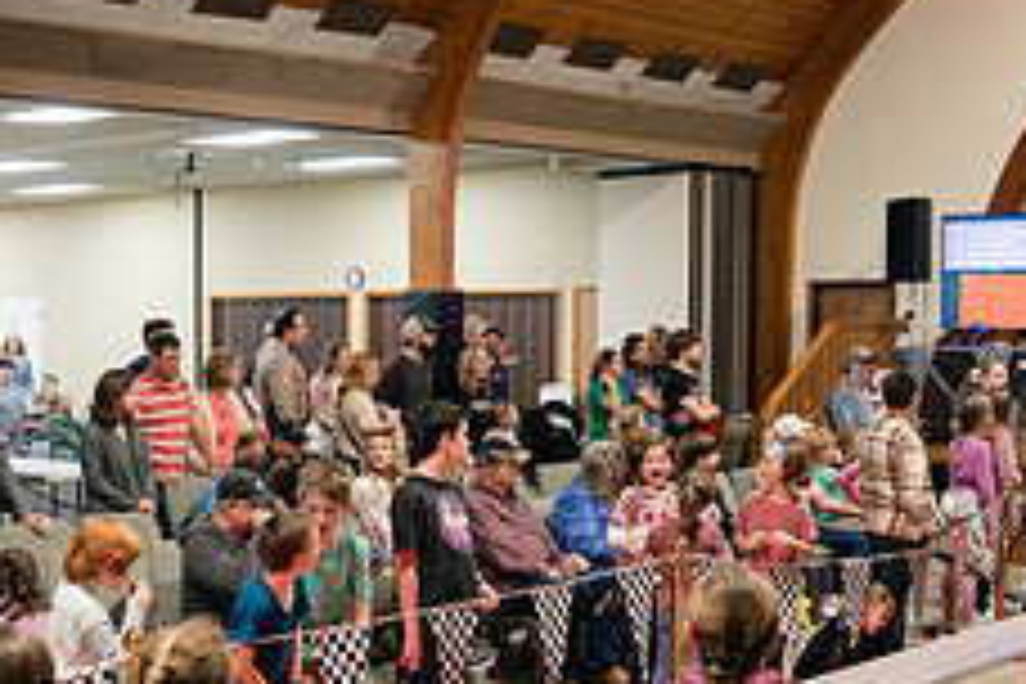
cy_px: 556
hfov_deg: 32.4
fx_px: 1738
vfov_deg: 21.9
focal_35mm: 61
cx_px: 292
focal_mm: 24
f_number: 2.8
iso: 2500
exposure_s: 1/320
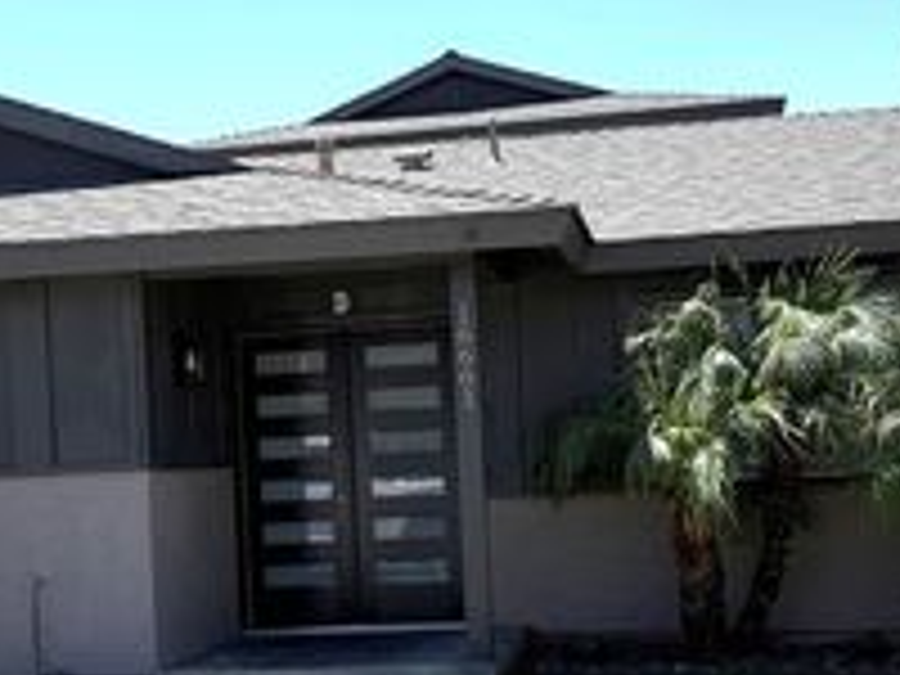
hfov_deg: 32.1
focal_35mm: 60
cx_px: 396
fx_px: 1560
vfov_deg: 24.3
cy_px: 443
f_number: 1.78
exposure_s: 1/4673
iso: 80
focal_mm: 6.76
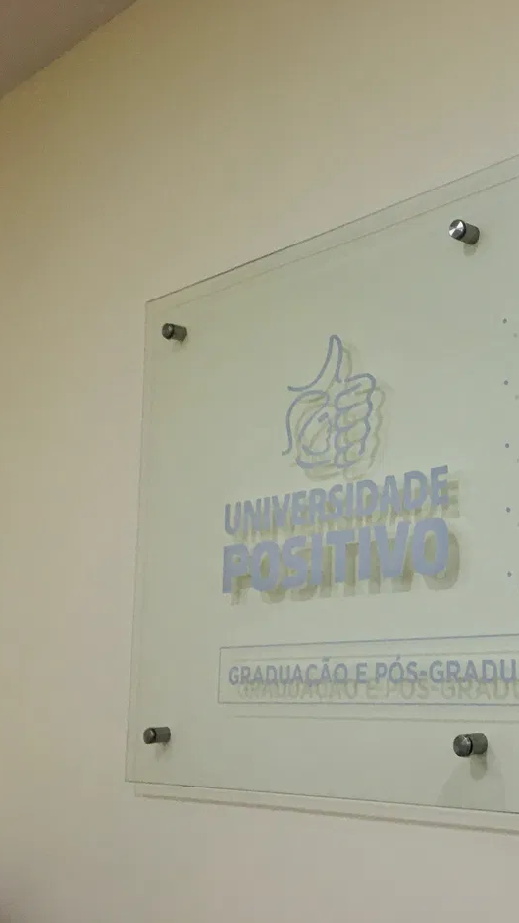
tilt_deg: +10.8
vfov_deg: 47.4
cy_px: 456
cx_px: 584
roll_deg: +2.5
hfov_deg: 25.5
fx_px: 1052
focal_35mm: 43
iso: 64
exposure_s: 1/30
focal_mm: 4.15
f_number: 2.2
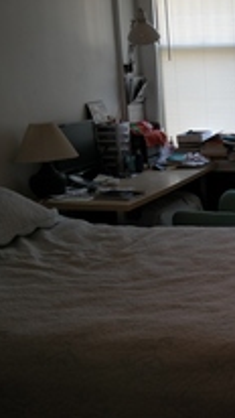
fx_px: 609
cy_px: 184
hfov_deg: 20.3
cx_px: 290
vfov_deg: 37.8
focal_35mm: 55
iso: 400
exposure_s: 1/40
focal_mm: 18
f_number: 3.5
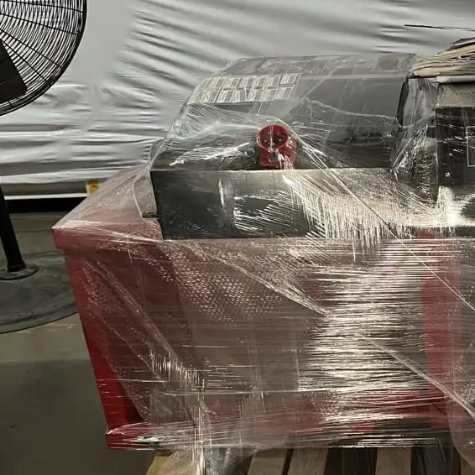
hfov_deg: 30.6
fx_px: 807
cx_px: 468
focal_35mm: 52
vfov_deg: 32.8
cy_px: 265
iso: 200
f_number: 1.6
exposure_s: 1/60
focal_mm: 5.1
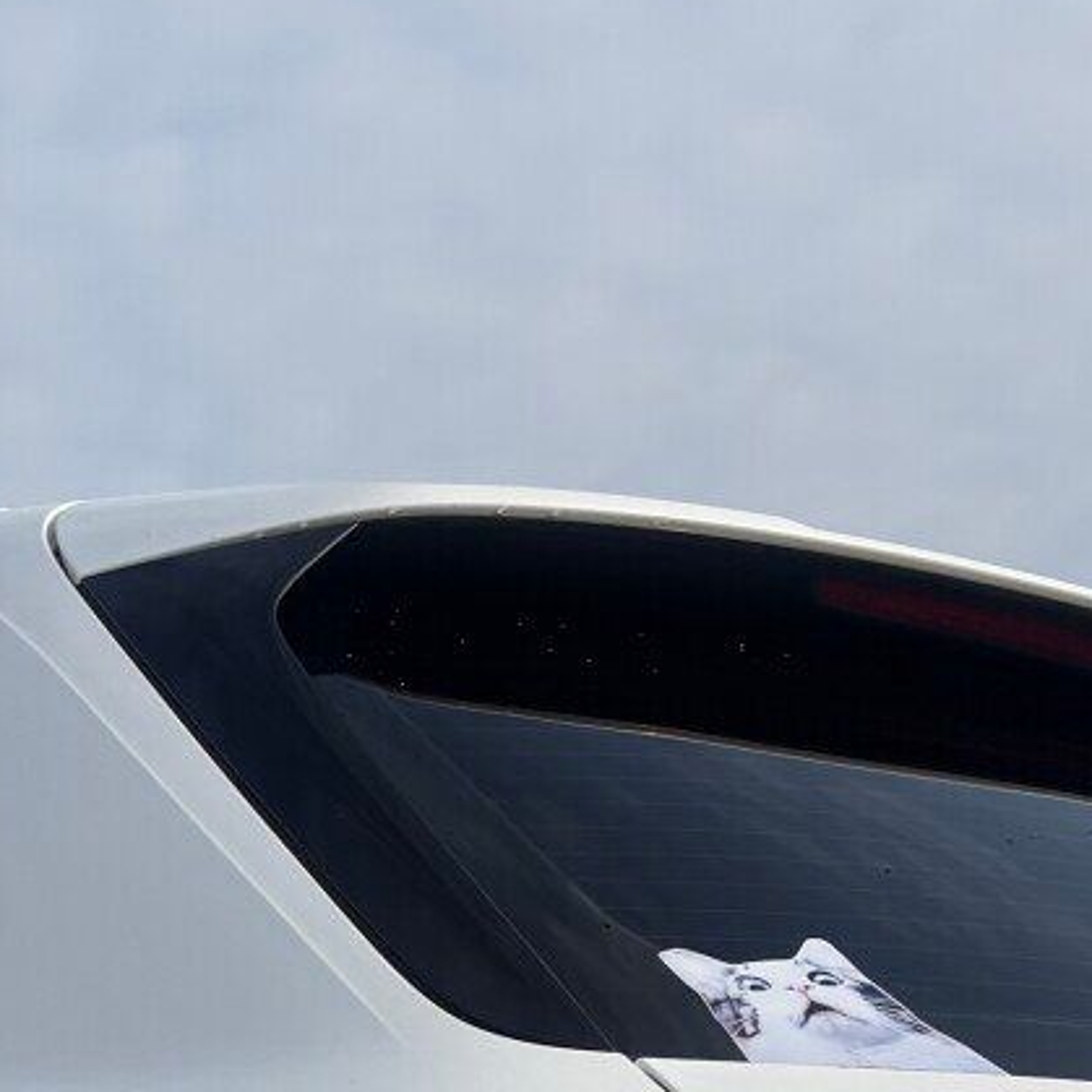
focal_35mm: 107
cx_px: 138
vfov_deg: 15.3
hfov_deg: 16.1
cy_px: 1539
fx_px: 3819
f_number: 1.6
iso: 50
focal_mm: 5.96
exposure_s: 1/4329
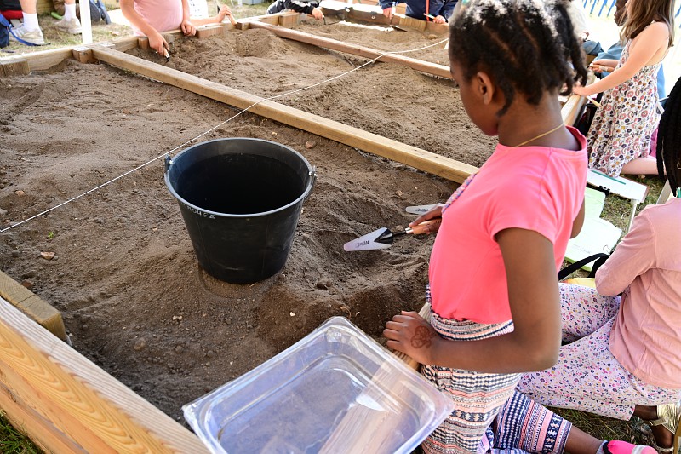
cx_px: 340
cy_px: 227
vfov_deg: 47.1
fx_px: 520
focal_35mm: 28
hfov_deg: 66.4
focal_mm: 27.5
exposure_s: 1/100
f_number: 5
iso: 250
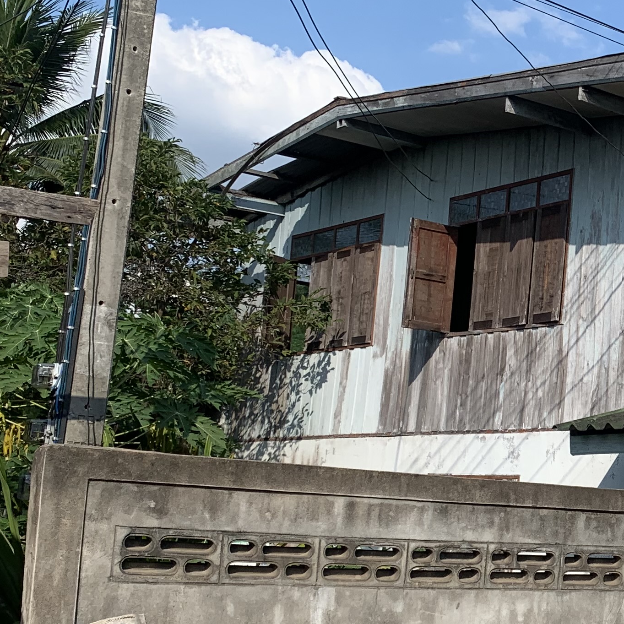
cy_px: 401
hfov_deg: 23.0
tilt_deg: +4.9
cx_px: 773
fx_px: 1387
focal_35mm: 68
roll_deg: -2.8
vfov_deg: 25.3
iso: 25
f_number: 1.8
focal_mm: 4.25
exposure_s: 1/2075
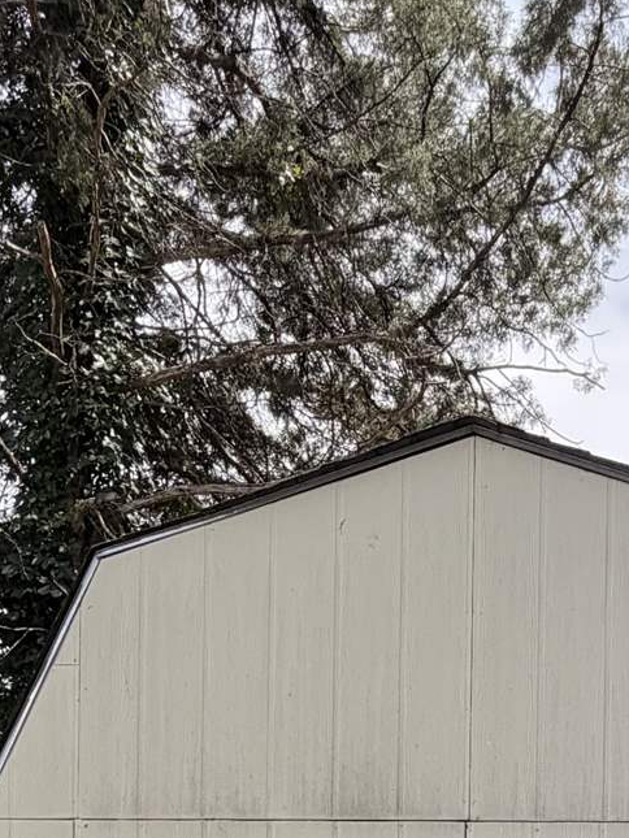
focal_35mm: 50
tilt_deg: +2.9
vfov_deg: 30.1
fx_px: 1211
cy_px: 1095
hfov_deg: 28.7
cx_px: 474
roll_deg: +1.4
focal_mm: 2.22
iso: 40
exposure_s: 1/672
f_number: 2.2
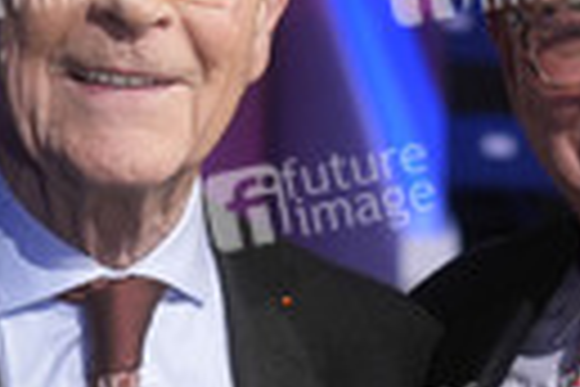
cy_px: 310
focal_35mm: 157
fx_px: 2529
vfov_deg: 8.7
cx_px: 380
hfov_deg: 13.1
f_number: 2.2
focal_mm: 30
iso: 640
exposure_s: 1/160
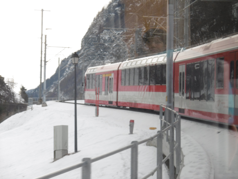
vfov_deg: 12.3
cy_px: 90
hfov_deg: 16.4
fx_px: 825
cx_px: 119
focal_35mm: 120
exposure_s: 1/100
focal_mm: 21.5
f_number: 5
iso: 160
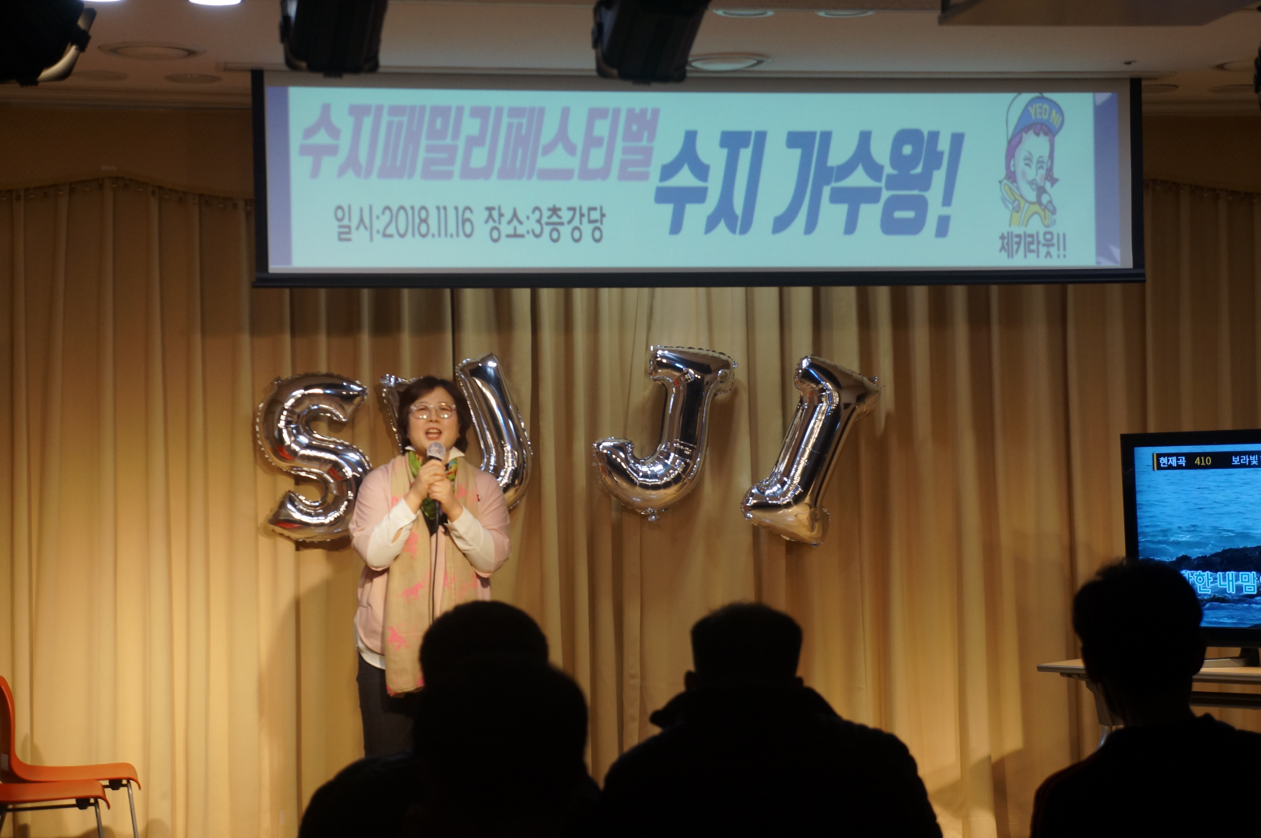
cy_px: 419
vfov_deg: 16.5
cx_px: 630
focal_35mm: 82
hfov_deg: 24.6
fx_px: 2887
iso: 800
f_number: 5.6
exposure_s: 1/100
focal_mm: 55
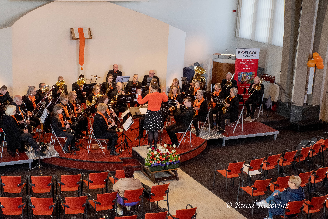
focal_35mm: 57
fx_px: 519
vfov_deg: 23.8
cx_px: 131
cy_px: 93
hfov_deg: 34.9
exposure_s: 1/60
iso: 1600
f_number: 7.1
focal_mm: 45
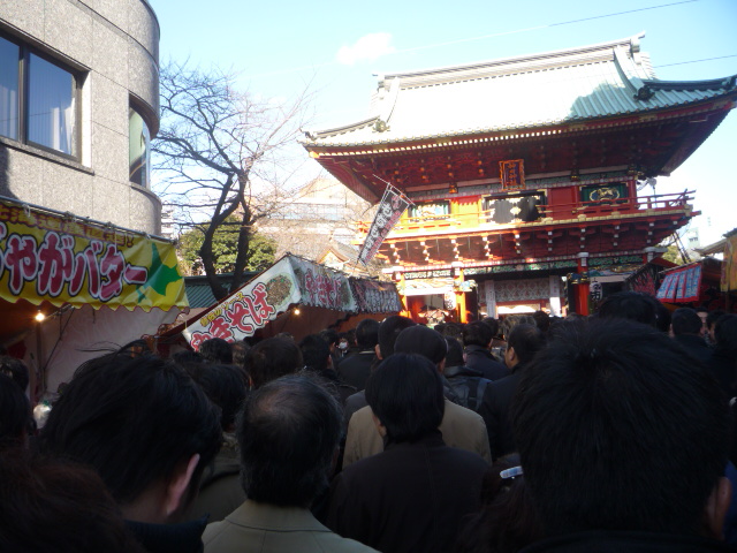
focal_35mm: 30
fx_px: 639
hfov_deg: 60.0
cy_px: 276
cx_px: 368
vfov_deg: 46.8
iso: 100
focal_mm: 5.2
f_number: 4
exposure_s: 1/160
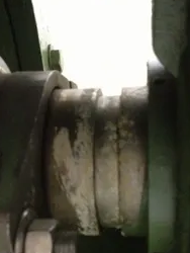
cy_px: 175
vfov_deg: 33.9
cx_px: 85
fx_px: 409
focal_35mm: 56
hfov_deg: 26.1
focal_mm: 4.28
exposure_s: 1/15
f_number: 2.4
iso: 800
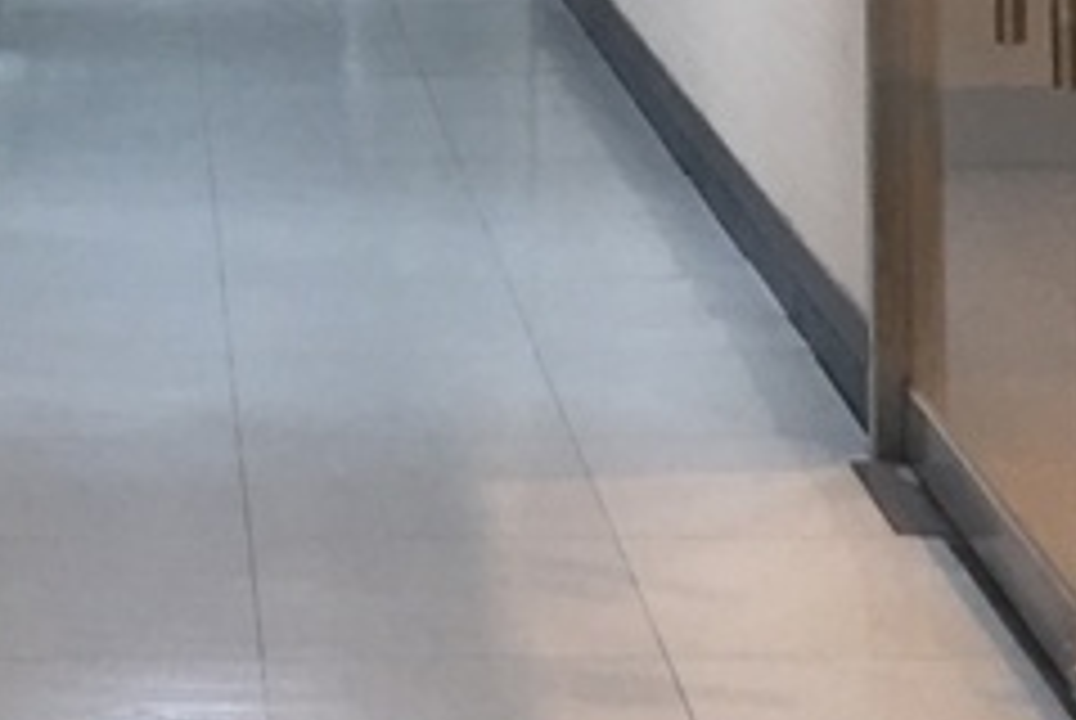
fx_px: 3771
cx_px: -41
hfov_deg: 15.9
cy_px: -261
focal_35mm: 126
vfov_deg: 10.6
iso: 125
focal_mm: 4.15
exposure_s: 1/30
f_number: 2.2
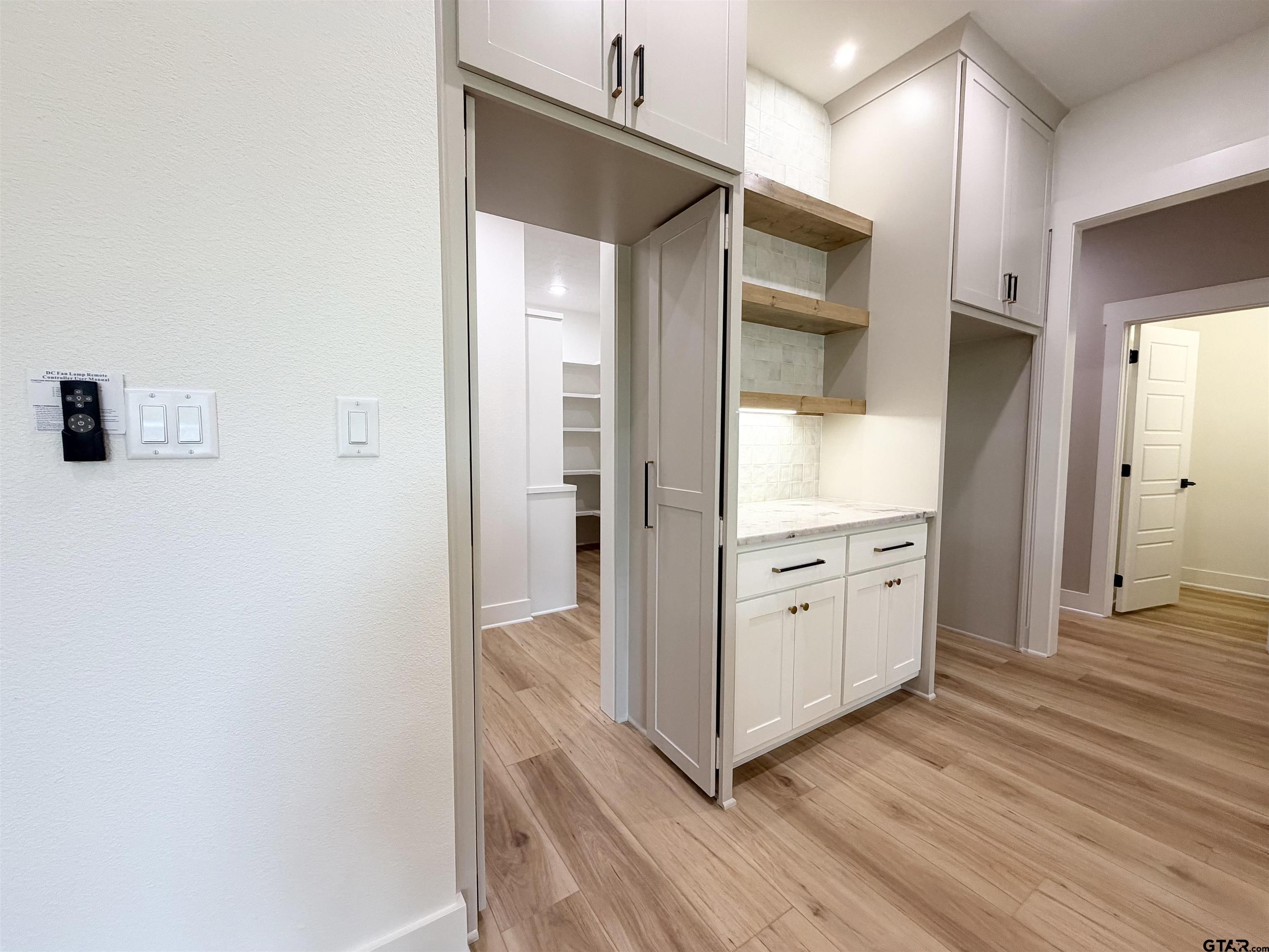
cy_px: 476
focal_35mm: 14
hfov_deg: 102.1
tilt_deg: -4.6
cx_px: 634
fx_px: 513
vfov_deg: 85.7
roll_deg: +0.3
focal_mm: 2.22
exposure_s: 1/120
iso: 200
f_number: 2.2
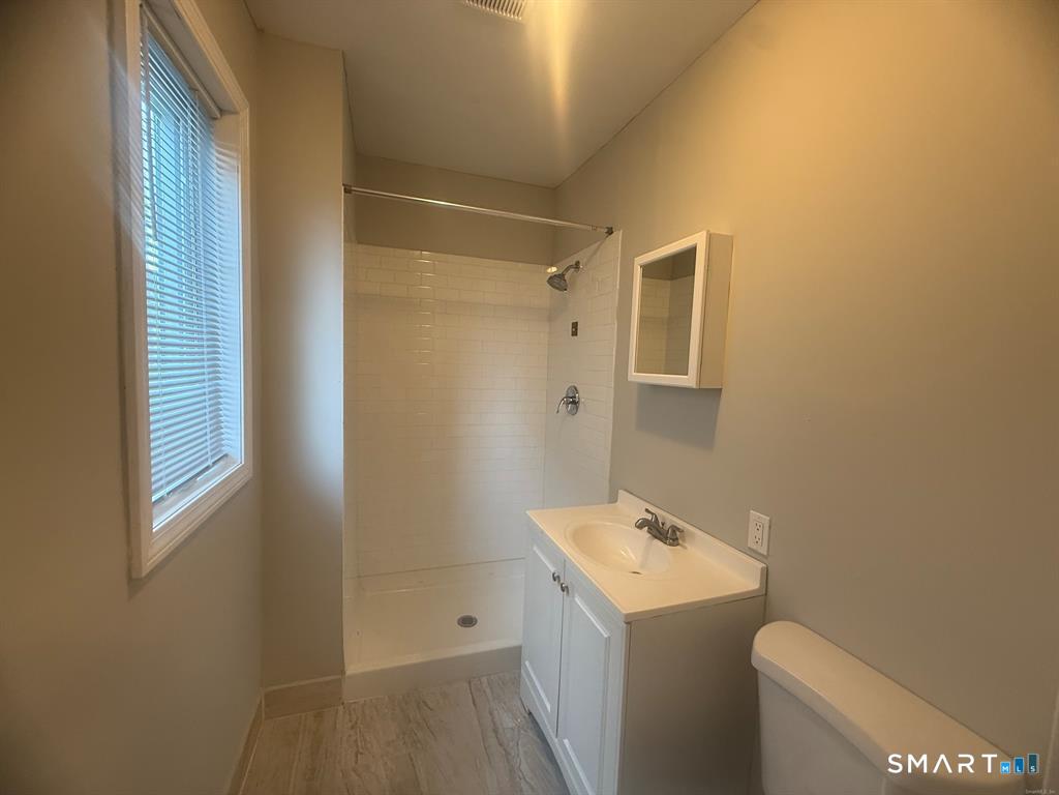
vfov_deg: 85.7
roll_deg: -2.7
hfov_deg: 102.1
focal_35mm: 14
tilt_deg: -5.2
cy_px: 398
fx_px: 428
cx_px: 530
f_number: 2.2
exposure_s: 1/60
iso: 200
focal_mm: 2.22
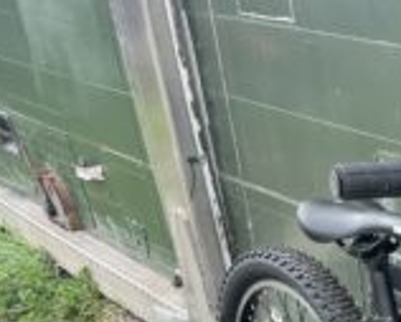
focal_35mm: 77
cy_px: 436
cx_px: 596
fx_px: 916
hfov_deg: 21.0
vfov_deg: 18.4
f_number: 1.6
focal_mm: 5.1
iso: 40
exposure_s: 1/152
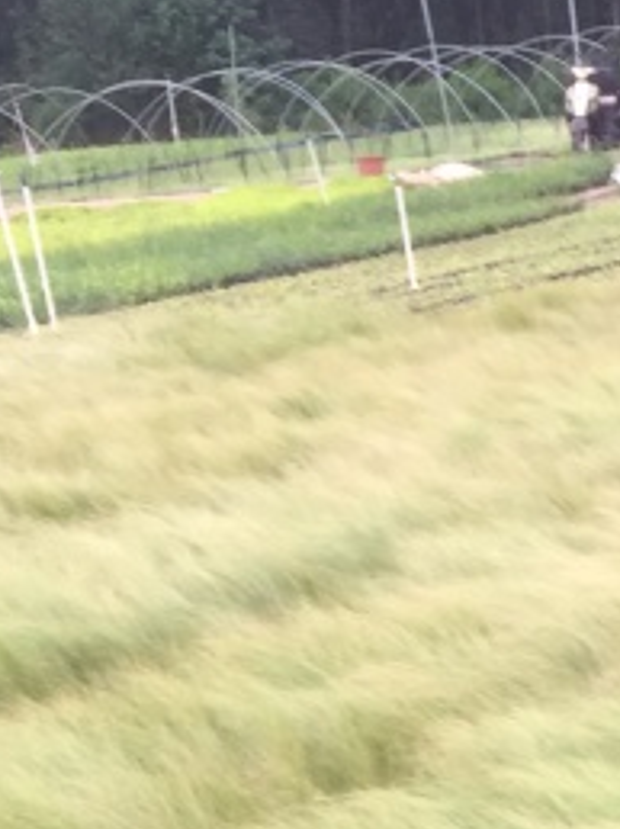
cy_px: 1618
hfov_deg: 12.1
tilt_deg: -25.7
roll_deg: +6.1
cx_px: 678
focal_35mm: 120
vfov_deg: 14.0
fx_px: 2870
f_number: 2.2
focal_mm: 4.15
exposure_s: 1/187
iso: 32
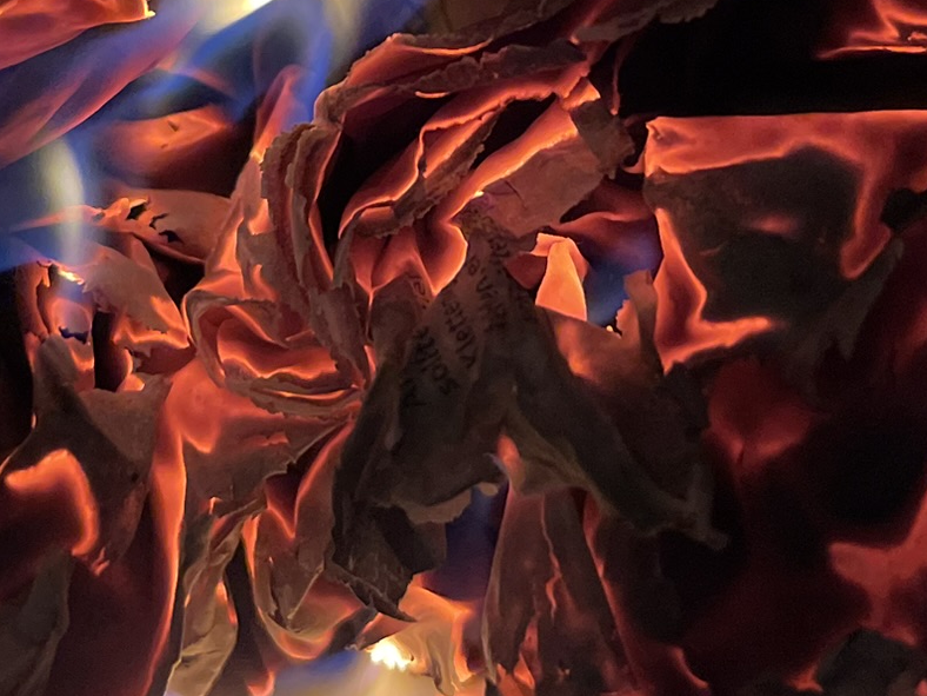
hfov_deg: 29.8
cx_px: 432
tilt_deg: -4.9
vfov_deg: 22.0
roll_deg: +0.5
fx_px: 1741
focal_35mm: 65
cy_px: 58
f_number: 1.6
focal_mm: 5.1
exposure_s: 1/36
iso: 640
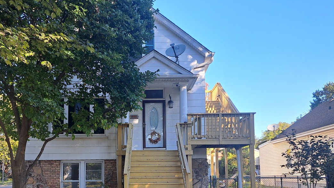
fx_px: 319
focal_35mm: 36
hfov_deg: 55.0
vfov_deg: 32.0
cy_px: 148
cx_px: 139
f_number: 1.8
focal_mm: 5.23
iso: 50
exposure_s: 1/176
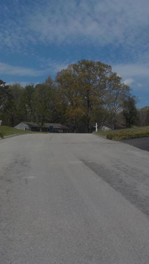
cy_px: 132
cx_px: 75
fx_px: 309
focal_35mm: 44
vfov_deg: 46.4
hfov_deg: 27.1
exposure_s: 1/2000
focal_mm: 4.1
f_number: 3.3
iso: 125
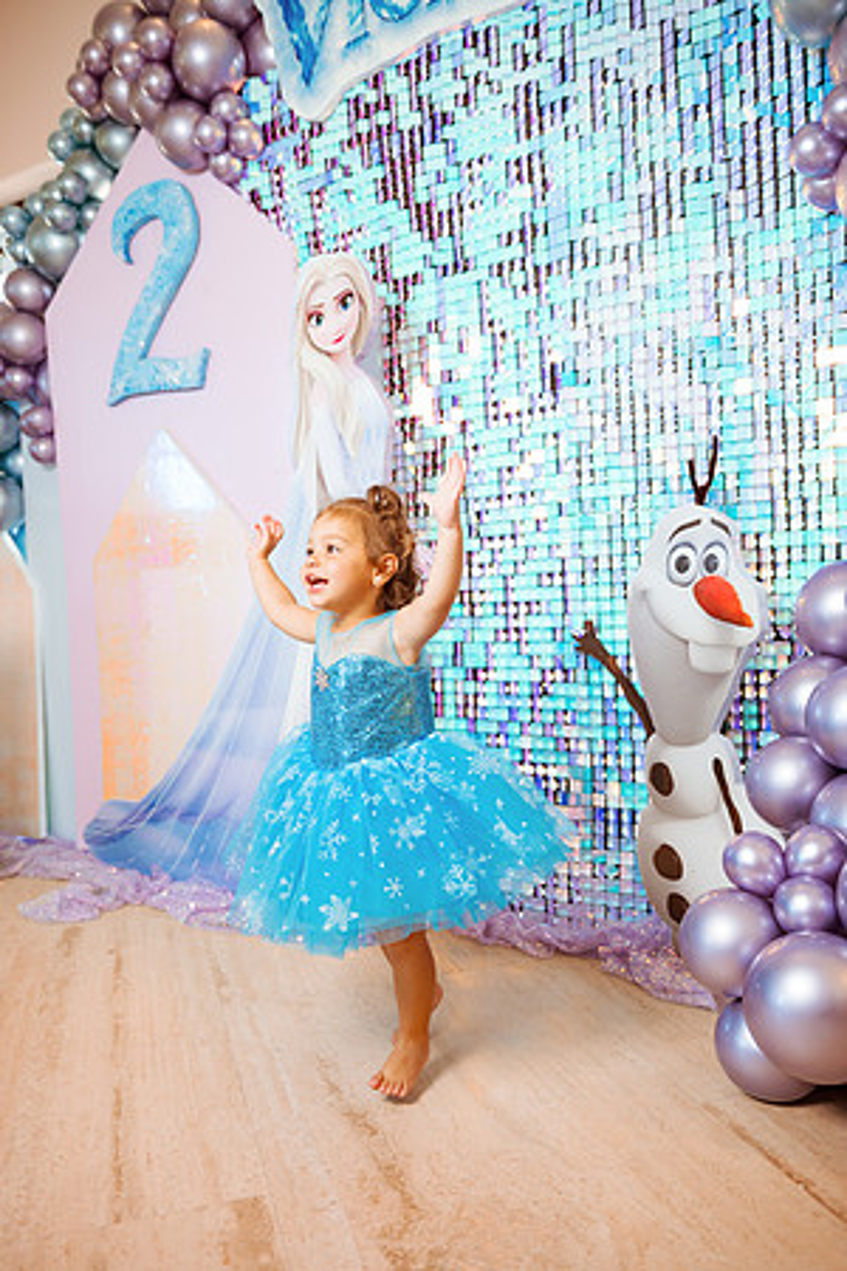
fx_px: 988
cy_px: 636
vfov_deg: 65.5
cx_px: 424
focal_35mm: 28
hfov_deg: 46.4
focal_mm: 28
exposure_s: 1/200
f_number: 3.5
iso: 500
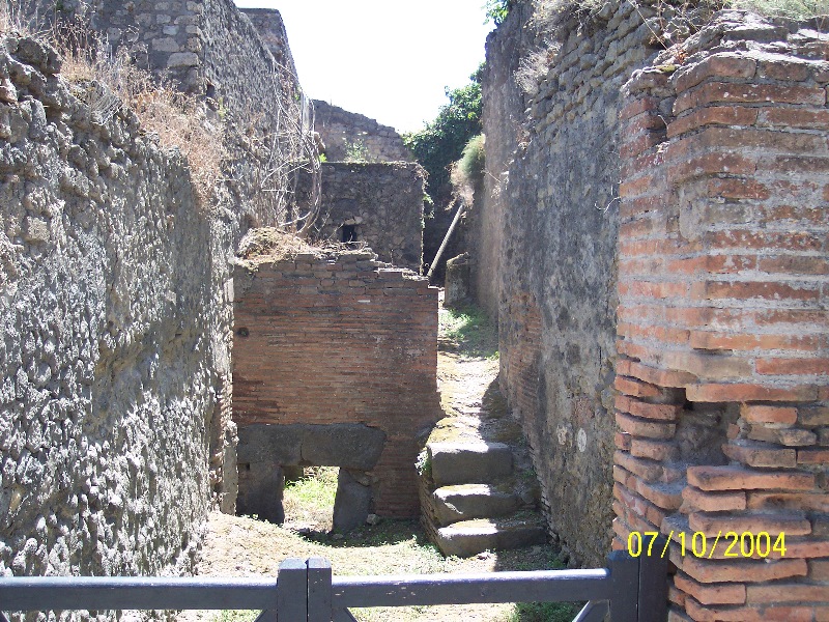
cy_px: 311
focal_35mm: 38
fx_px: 910
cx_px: 414
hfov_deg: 49.0
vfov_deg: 37.7
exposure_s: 1/500
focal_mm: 8
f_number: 2.8
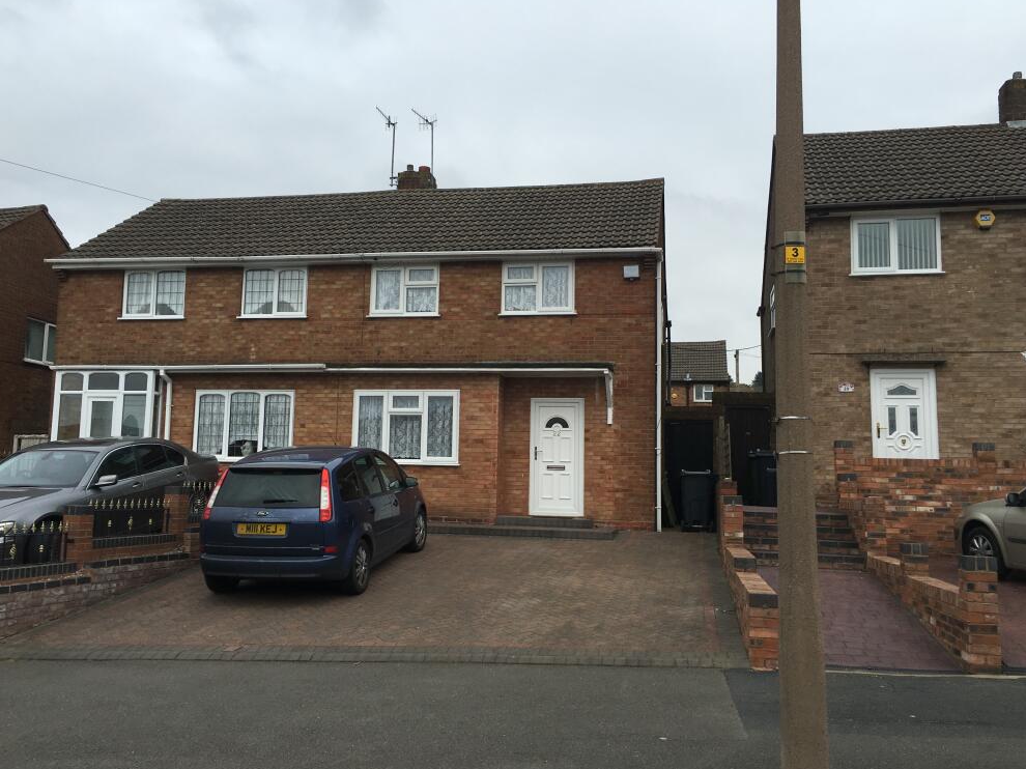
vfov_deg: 46.8
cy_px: 387
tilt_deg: +7.7
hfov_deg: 60.0
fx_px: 889
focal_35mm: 30
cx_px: 514
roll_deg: -1.6
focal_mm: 4.15
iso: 25
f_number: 2.2
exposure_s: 1/761
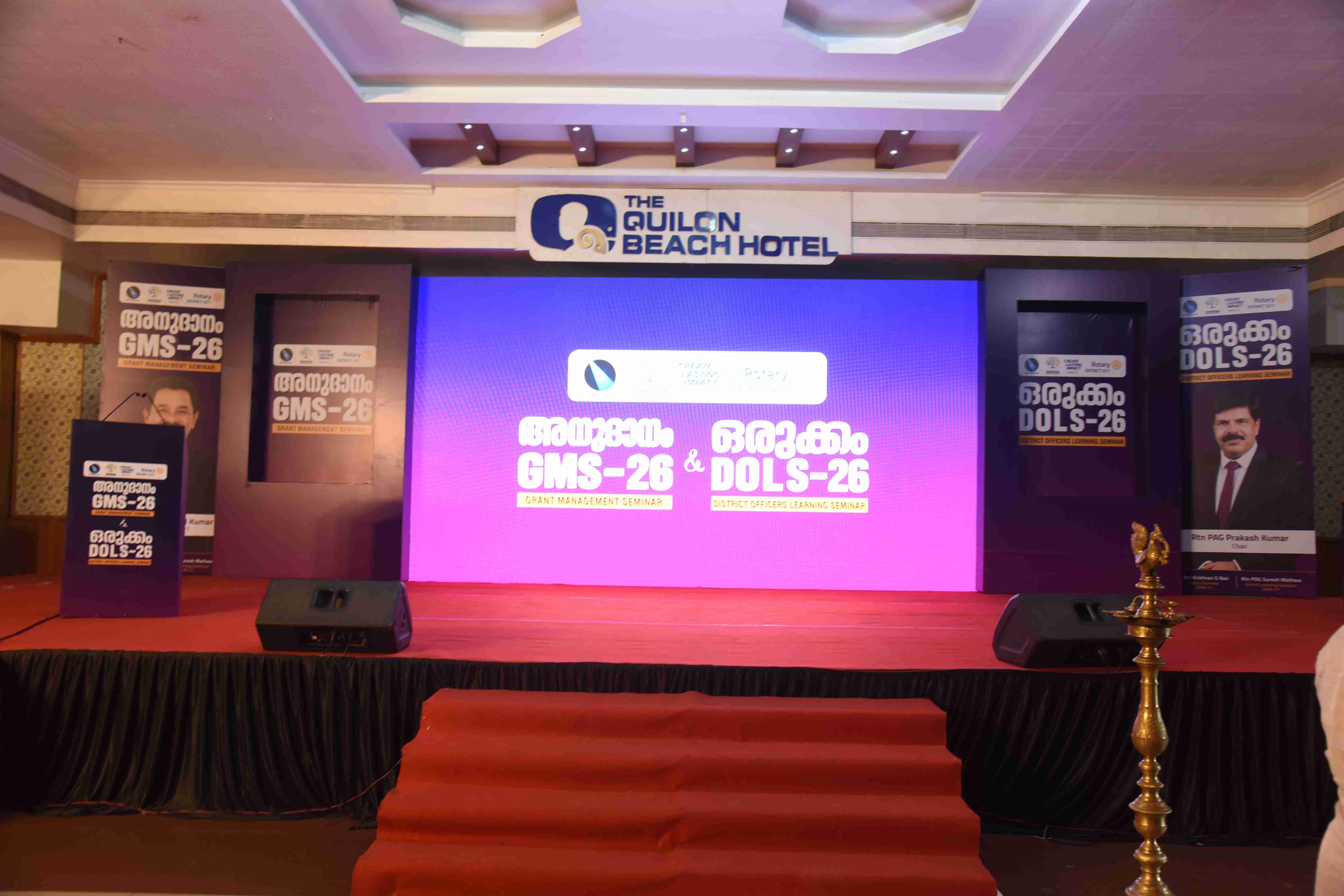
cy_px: 448
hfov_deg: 61.9
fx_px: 1120
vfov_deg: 43.6
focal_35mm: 30
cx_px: 672
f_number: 5.6
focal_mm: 30
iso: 800
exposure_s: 1/50
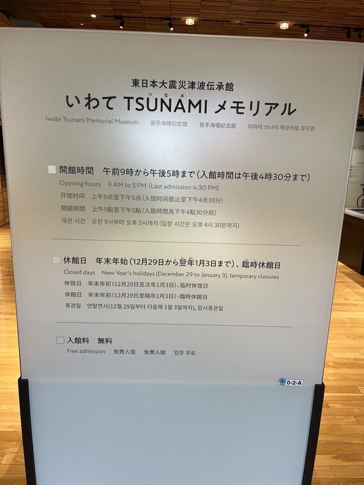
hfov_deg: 53.1
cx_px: 182
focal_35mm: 26
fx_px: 365
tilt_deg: -12.4
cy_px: 242
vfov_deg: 67.3
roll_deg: -1.1
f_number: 1.6
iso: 100
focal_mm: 5.1
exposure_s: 1/120
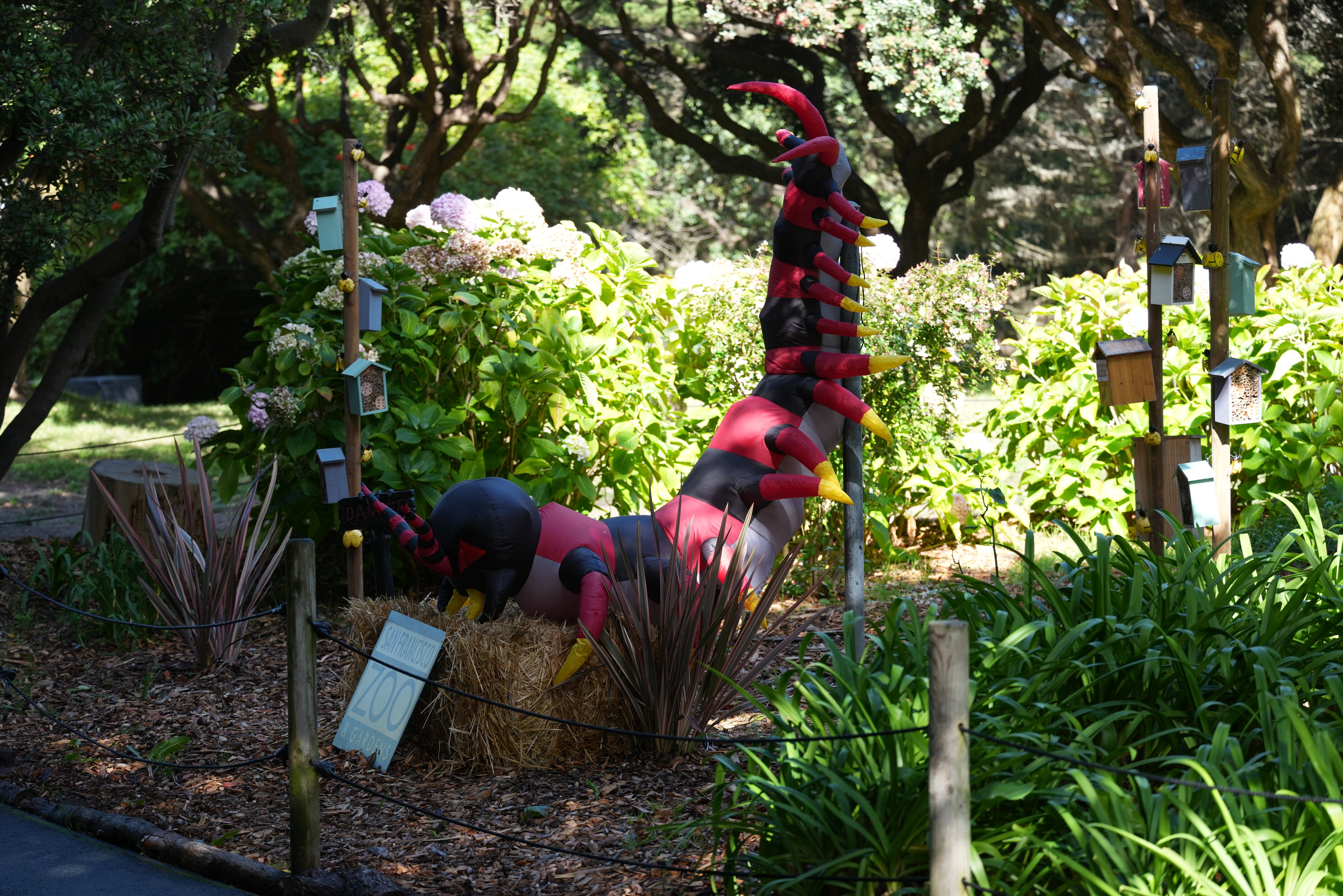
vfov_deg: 13.7
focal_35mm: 100
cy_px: 448
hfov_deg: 20.4
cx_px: 672
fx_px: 3730
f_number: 4.5
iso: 320
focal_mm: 100
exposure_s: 1/250
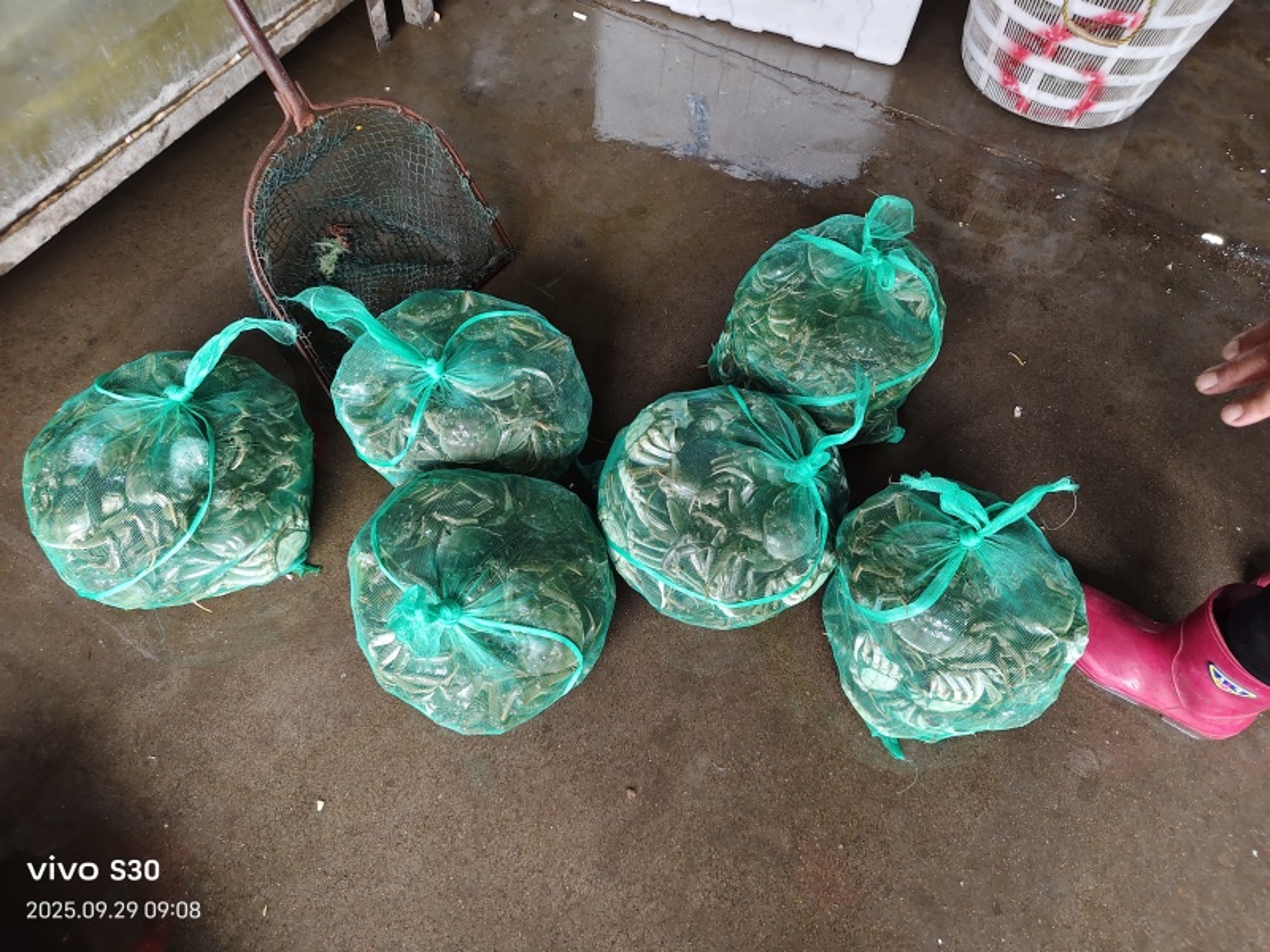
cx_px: 635
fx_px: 844
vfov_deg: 58.9
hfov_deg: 73.9
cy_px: 476
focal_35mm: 23
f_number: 1.88
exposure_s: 1/100
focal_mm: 5.56
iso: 275
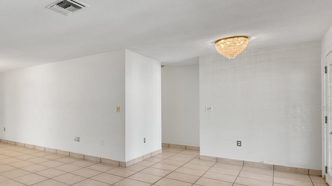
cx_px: 65
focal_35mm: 25
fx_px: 220
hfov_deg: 67.0
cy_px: 108
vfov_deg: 45.8
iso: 250
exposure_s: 1/13
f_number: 9
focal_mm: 14
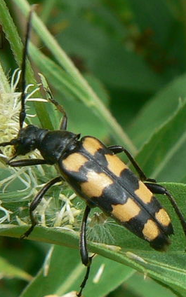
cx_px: 62
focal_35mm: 54
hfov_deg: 23.9
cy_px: 156
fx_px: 438
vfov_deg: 37.5
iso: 80
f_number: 5.6
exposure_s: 1/250
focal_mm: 6
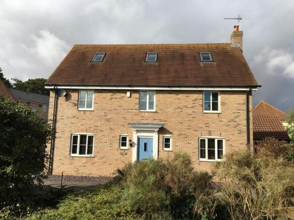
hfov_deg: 61.7
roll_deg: -2.2
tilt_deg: +4.7
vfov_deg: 48.2
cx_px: 147
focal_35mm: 29
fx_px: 246
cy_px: 110
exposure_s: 1/1709
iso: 25
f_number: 2.2
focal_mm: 4.15
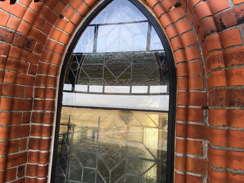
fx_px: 204
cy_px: 92
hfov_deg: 61.7
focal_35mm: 29
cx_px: 122
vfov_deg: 48.2
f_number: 2.2
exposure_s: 1/117
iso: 25
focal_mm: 4.15
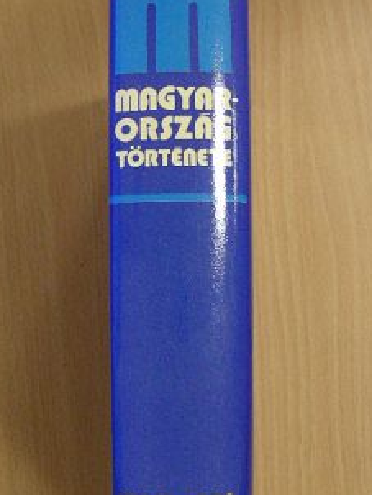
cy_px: 330
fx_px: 816
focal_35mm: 57
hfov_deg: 25.7
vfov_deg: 33.5
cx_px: 187
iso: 200
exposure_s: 1/17
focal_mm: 6.3
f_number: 3.5
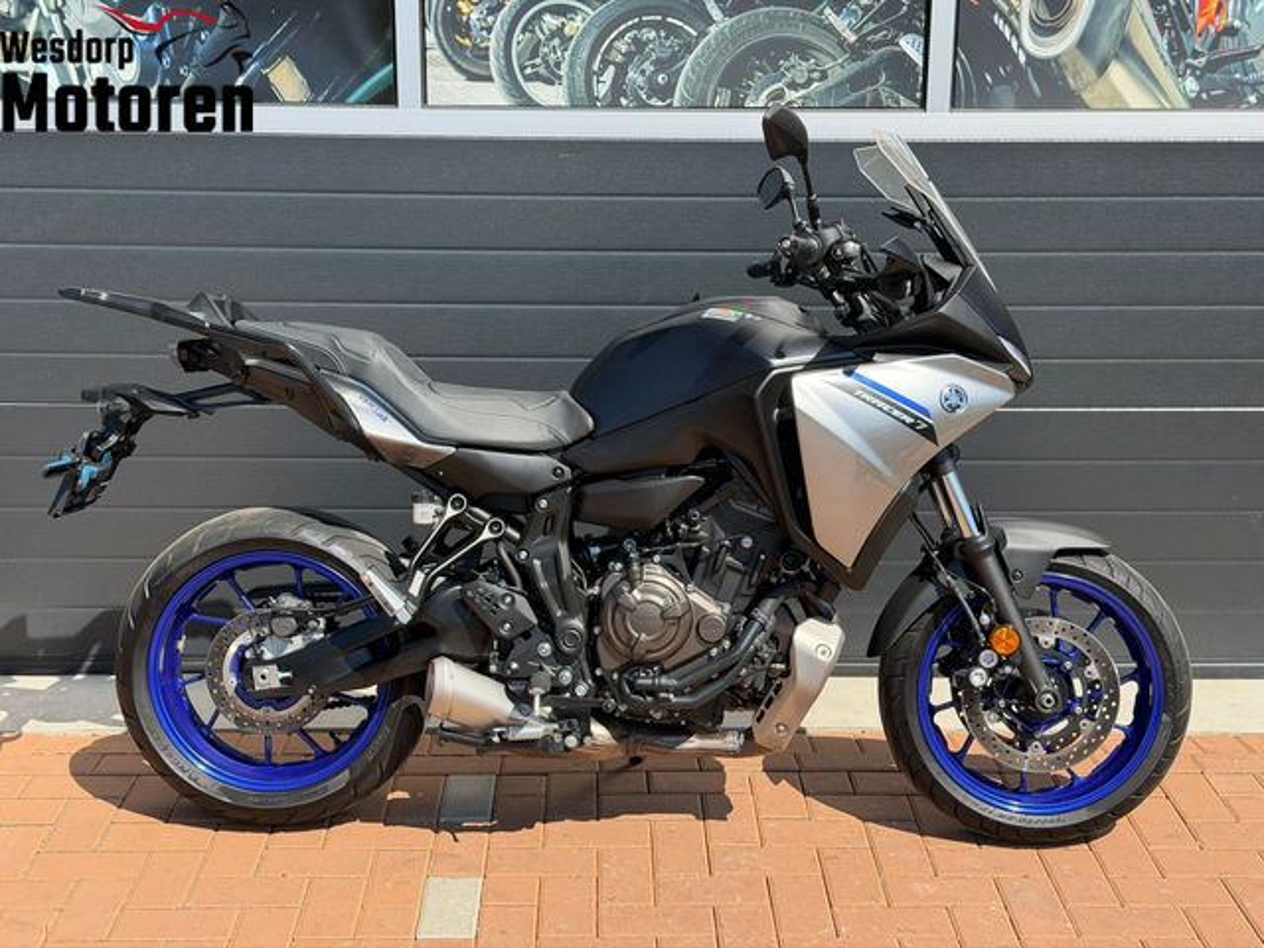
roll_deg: +0.0
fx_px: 1753
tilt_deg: -12.9
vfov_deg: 30.3
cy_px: 474
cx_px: 632
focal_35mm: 48
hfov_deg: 39.7
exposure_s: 1/2577
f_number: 1.78
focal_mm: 6.76
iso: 80
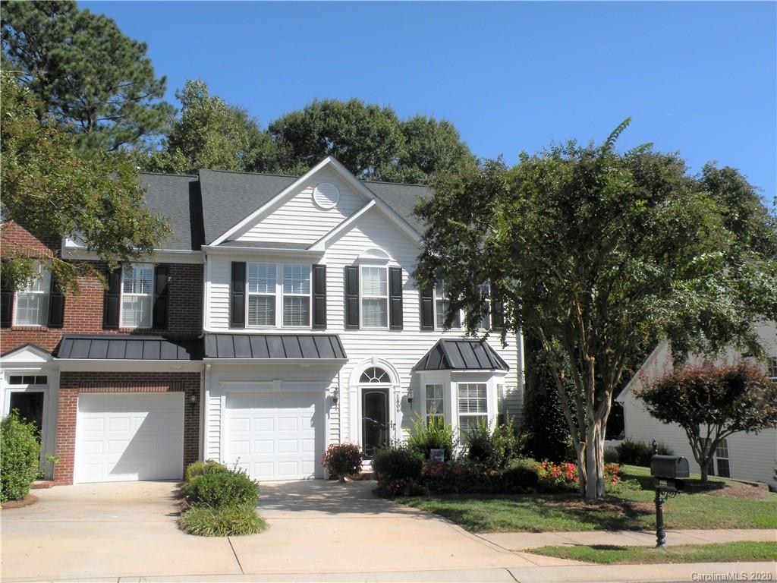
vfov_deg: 42.9
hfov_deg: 55.4
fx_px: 741
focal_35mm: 33
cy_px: 292
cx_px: 388
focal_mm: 5.8
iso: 64
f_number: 7.1
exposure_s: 1/251
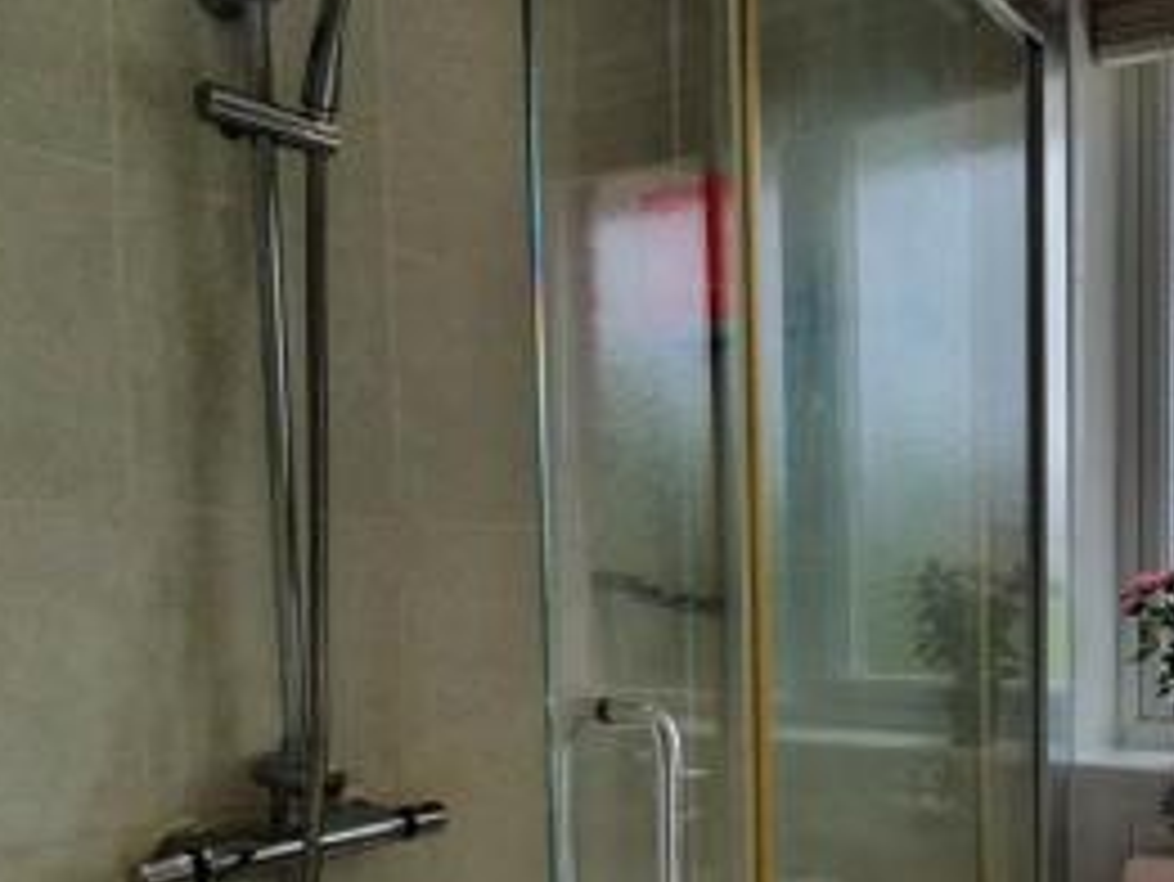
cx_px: 1136
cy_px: 619
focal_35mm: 29
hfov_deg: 51.3
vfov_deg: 47.1
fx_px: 984
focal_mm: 1.8
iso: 50
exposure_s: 1/358
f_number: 2.2
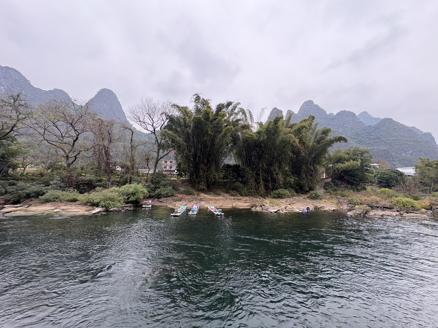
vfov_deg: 85.7
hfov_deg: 102.1
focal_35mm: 14
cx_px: 219
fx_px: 177
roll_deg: -1.8
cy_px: 164
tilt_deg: +7.5
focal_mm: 2.22
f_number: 2.2
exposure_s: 1/217
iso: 64
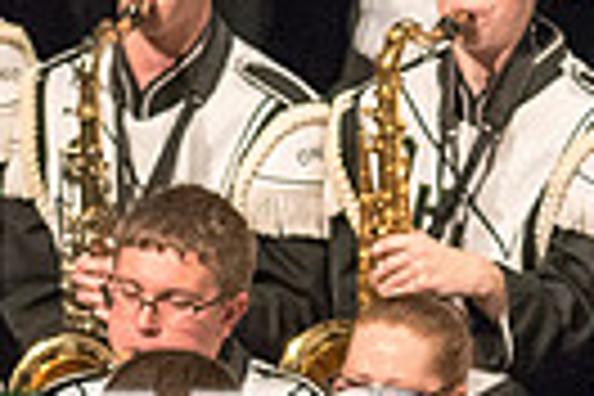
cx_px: 117
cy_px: 601
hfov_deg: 1.6
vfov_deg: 1.0
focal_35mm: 1315
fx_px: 21696
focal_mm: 300
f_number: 2.8
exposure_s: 1/500
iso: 4000
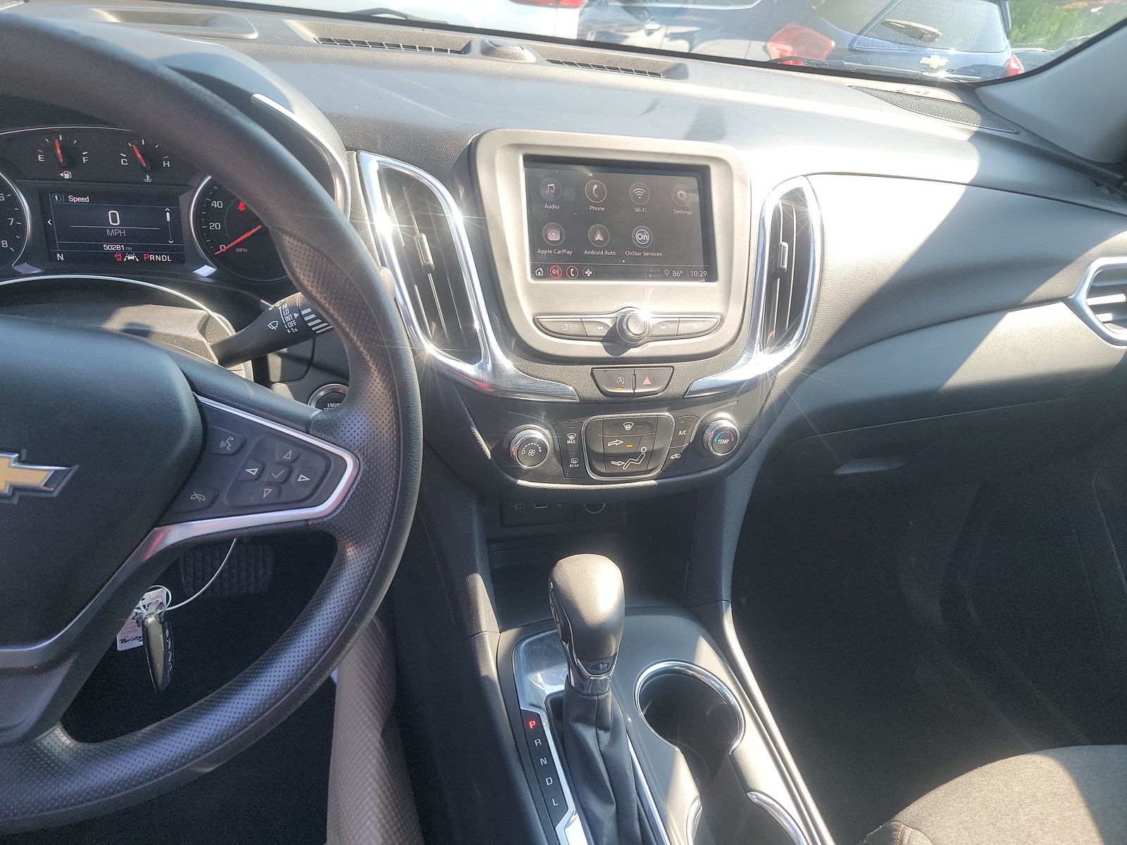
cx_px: 564
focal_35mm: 24
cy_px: 422
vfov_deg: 56.8
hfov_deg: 71.6
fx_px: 781
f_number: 1.8
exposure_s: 1/119
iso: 87
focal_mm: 6.7
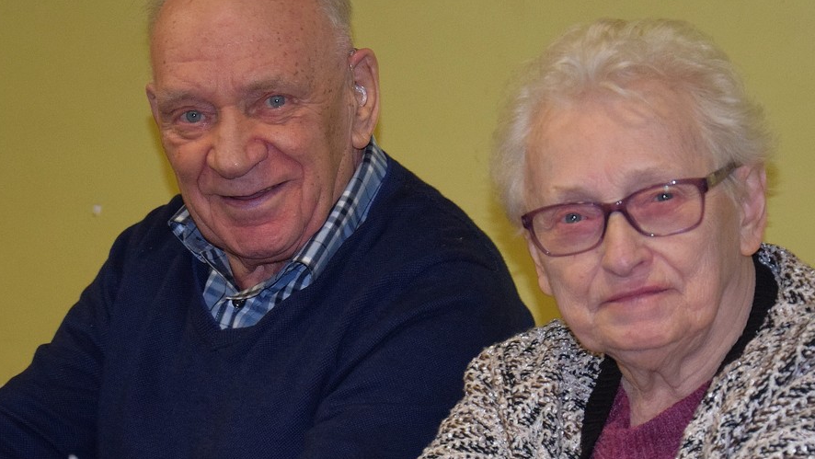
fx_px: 2983
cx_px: 443
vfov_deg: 8.8
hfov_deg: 15.6
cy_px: 290
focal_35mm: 138
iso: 2500
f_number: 5
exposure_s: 1/60
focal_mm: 52
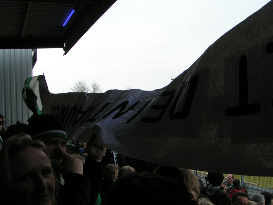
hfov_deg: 49.0
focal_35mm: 38
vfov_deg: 37.7
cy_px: 102
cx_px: 136
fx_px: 300
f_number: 5.6
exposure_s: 1/250
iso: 50
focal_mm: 5.8
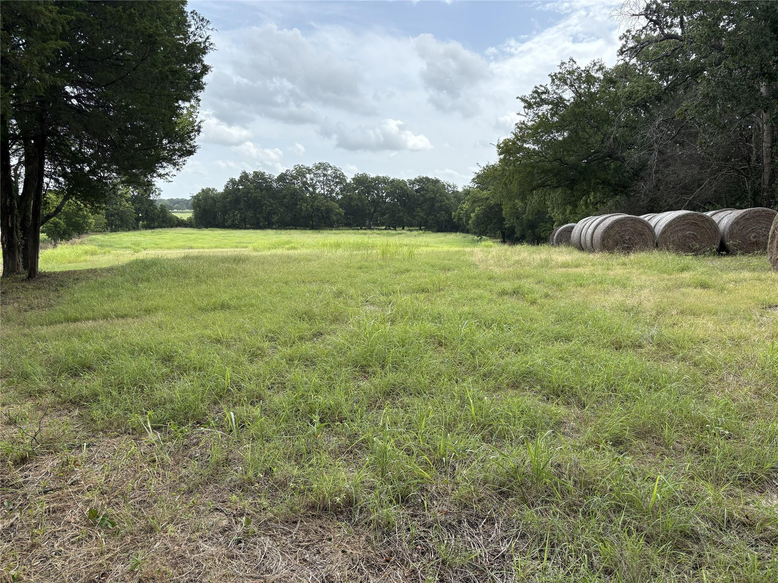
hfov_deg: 67.3
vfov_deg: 53.1
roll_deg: -2.5
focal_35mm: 26
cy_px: 292
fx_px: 584
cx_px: 389
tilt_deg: -7.4
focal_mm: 5.96
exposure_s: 1/1848
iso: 64
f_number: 1.6
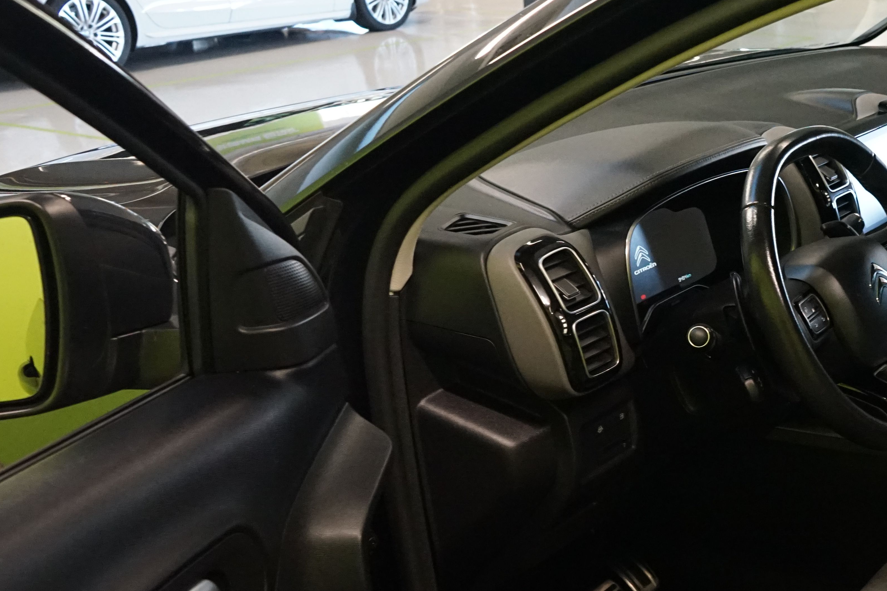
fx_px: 1306
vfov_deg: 25.5
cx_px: 820
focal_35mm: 53
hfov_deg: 35.1
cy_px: 361
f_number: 7.1
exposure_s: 1/30
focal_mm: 28
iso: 5000
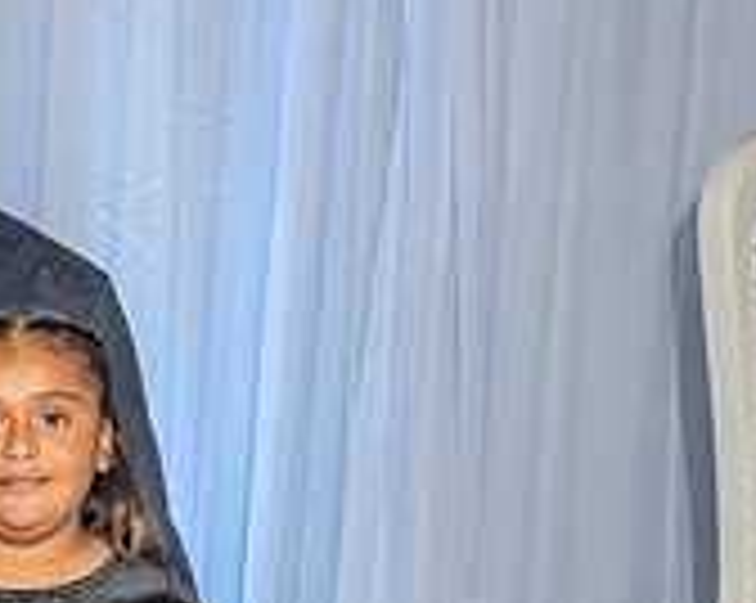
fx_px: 3643
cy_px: 1145
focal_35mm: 163
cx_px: -395
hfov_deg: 11.3
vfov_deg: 9.0
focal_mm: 31
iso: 640
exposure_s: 1/160
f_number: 5
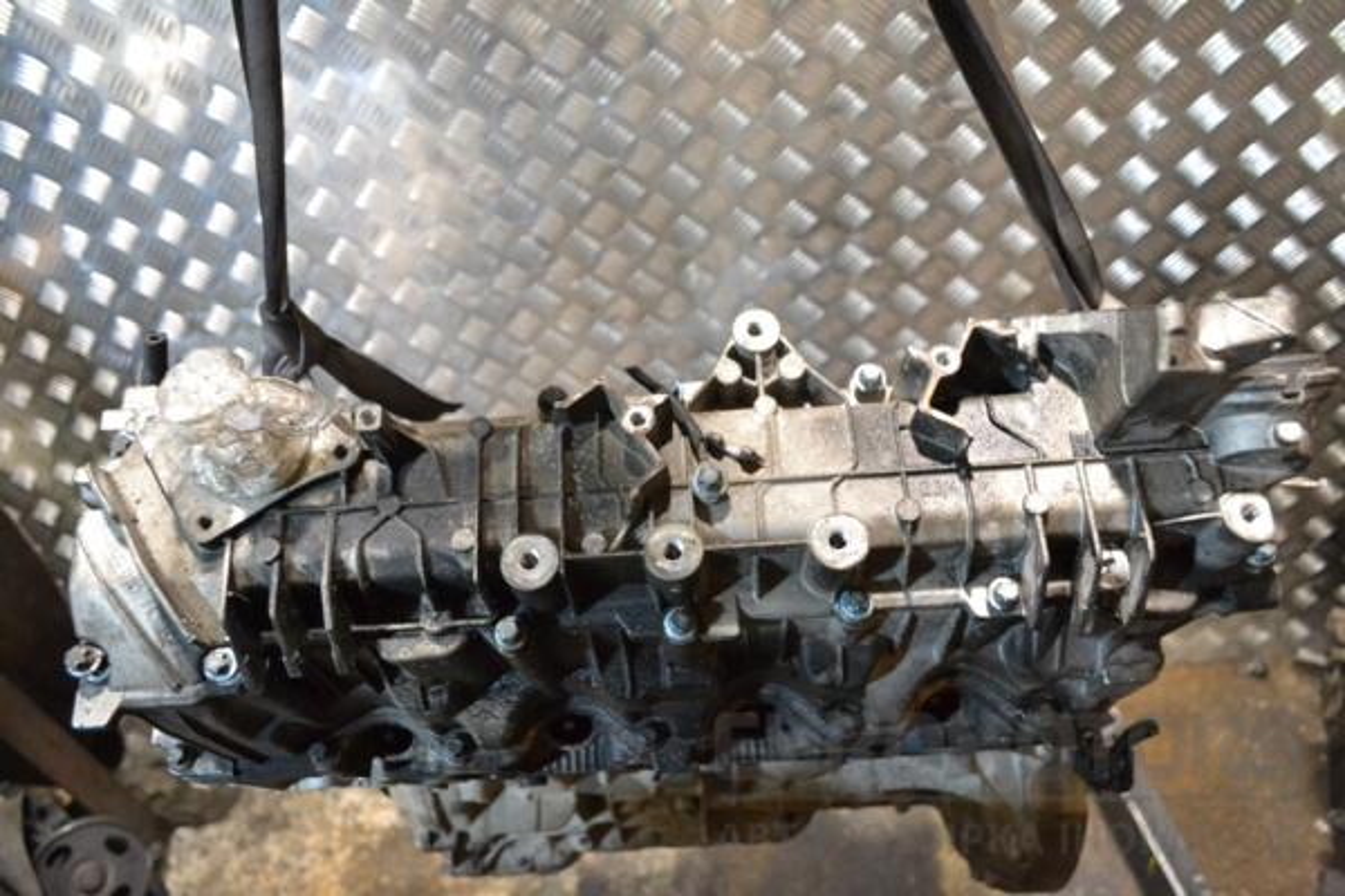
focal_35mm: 27
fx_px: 1009
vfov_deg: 47.9
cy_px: 448
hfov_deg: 67.4
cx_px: 672
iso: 3200
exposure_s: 1/100
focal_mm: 18
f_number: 4.5
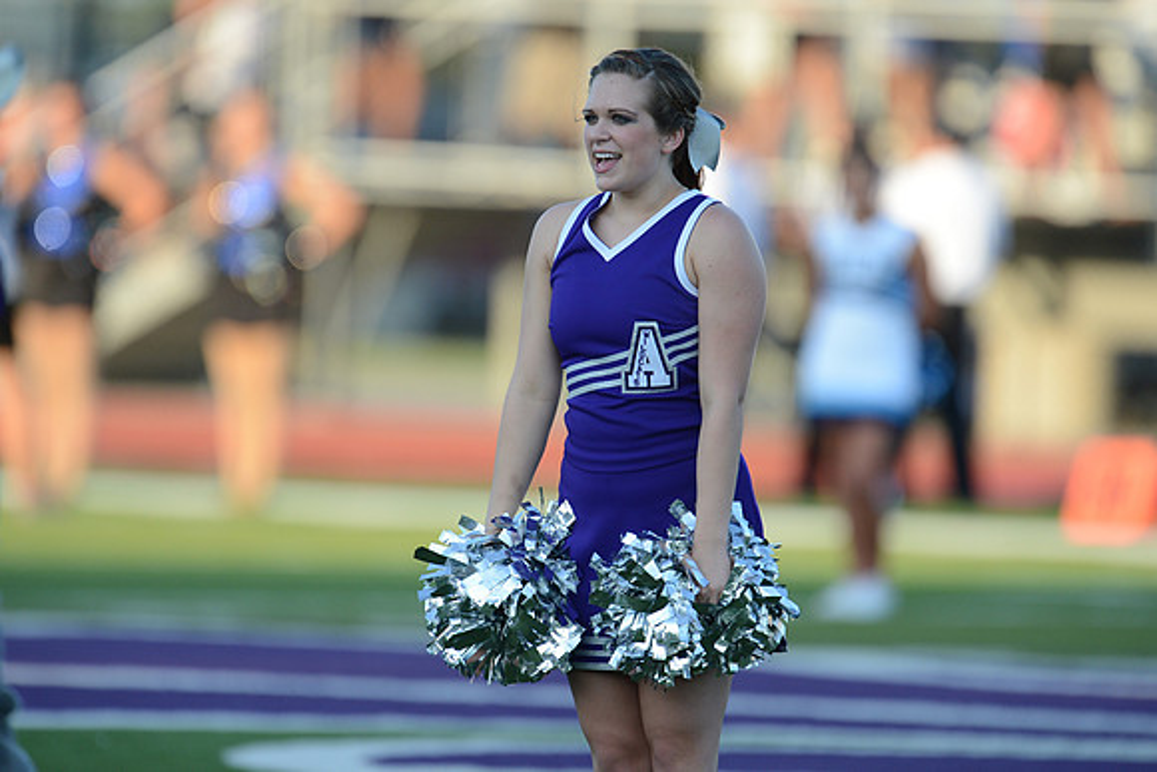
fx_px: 17680
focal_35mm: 550
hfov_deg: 3.7
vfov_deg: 2.5
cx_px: 578
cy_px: 386
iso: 800
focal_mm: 550
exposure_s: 1/1600
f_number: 4
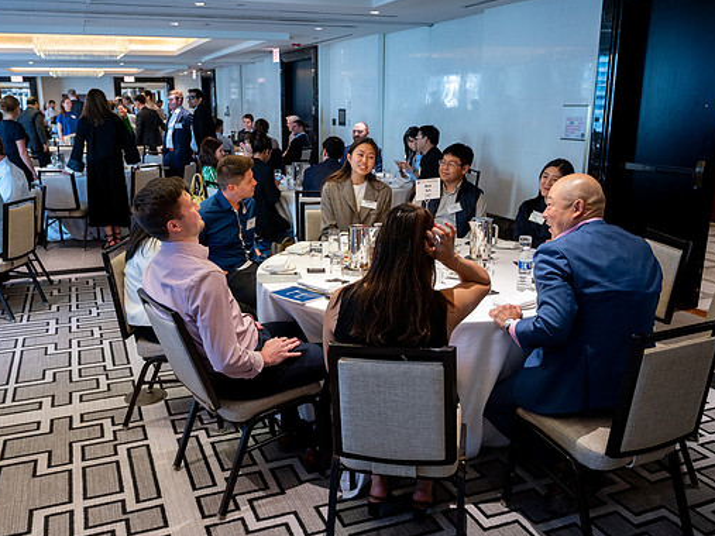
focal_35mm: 32
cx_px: 326
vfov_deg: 44.1
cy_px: 269
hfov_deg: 56.7
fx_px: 661
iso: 1600
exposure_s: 1/50
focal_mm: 28.5
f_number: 4
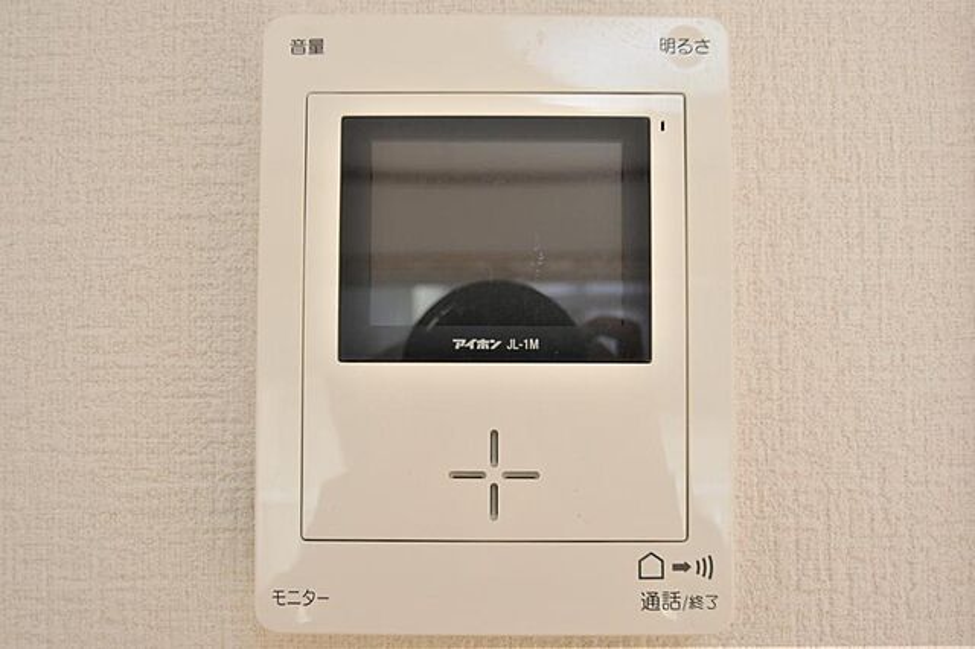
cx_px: 488
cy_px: 324
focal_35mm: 36
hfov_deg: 53.2
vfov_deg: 36.8
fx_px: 974
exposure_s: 1/50
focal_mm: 24
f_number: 5.6
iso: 100
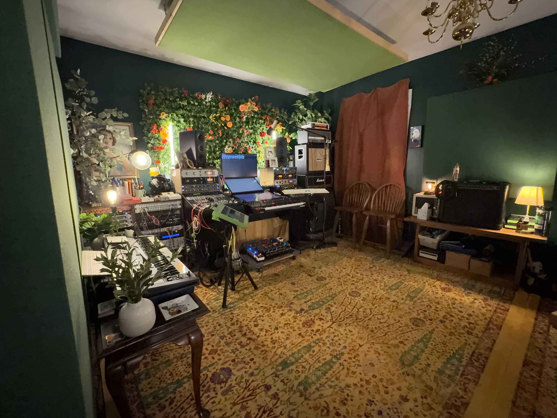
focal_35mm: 15
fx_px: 241
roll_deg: +1.2
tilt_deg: -8.8
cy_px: 206
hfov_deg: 98.2
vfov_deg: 81.7
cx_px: 277
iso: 1250
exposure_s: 1/40
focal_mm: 2.22
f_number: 2.2
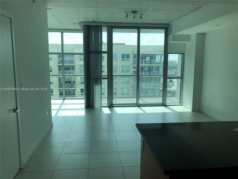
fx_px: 193
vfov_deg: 49.7
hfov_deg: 63.4
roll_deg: +1.1
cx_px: 119
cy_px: 90
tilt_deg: -8.4
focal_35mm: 28
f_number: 1.8
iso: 20
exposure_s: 1/923
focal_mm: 4
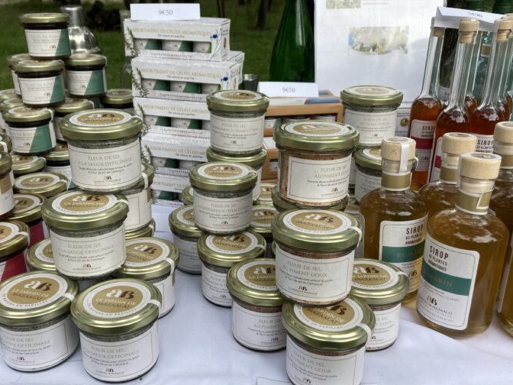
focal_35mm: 32
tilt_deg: -25.8
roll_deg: +1.8
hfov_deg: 56.8
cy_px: 211
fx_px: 474
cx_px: 240
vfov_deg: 44.1
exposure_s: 1/330
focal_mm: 3.99
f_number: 1.8
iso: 20
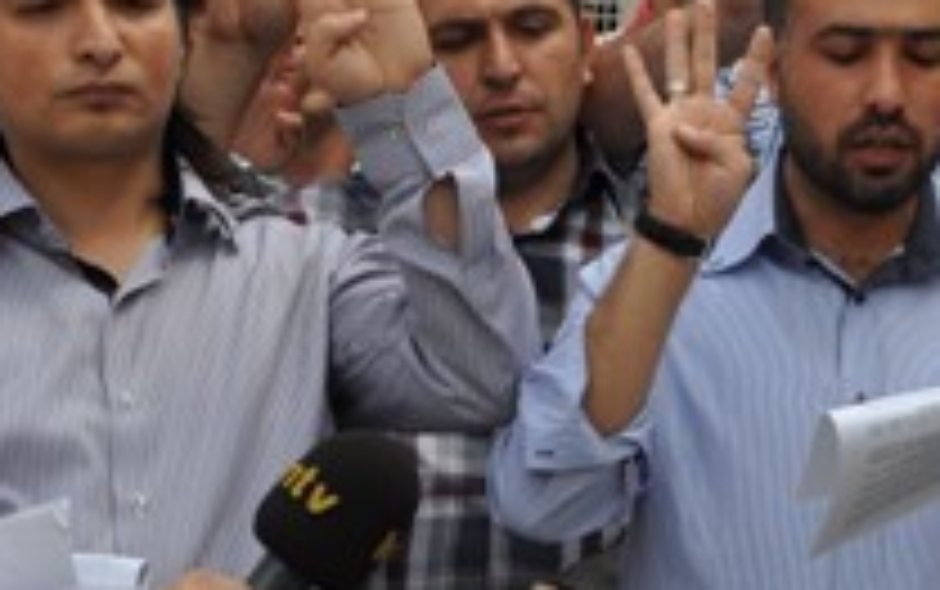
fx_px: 3359
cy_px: 149
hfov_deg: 15.7
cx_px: 846
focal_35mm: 131
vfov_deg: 10.0
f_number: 11
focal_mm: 40
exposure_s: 1/500
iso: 500
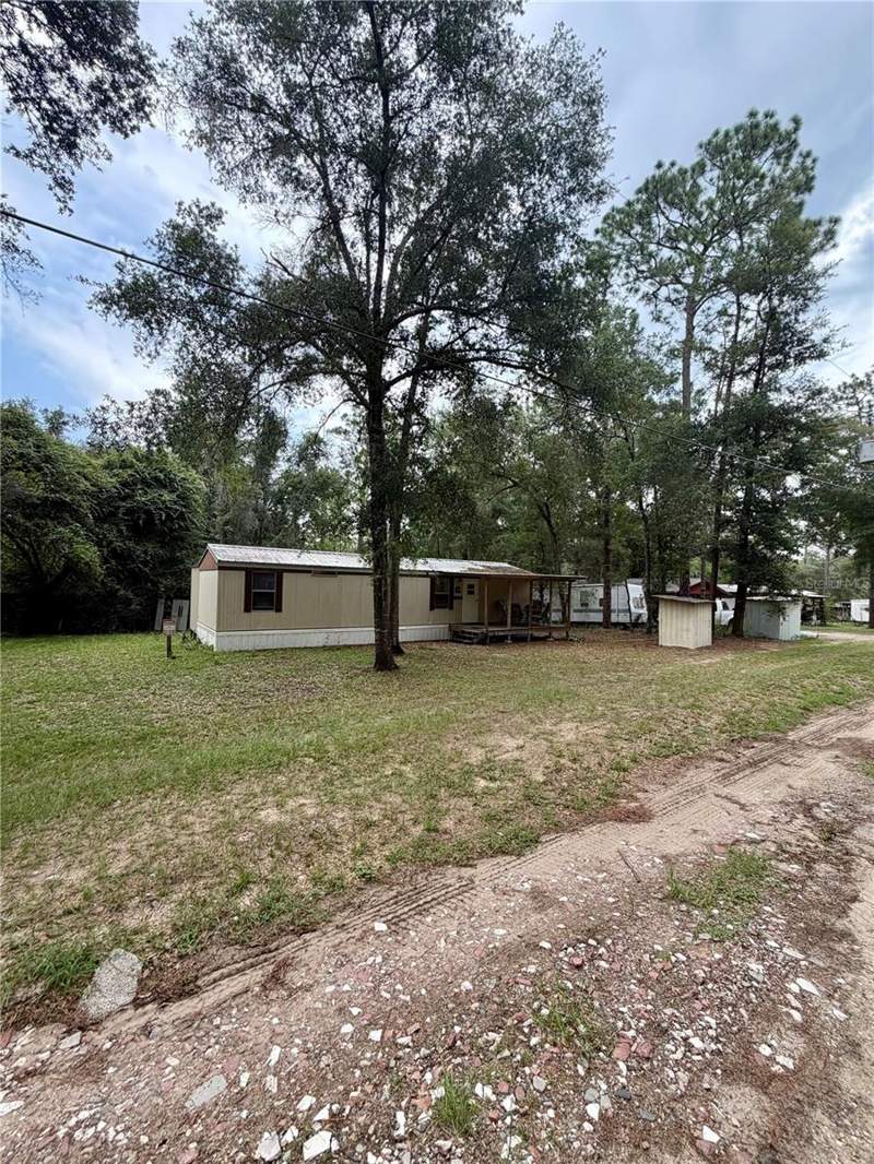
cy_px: 582
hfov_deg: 85.7
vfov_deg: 102.1
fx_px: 471
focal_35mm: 14
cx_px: 437
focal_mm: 2.22
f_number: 2.2
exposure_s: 1/502
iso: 64
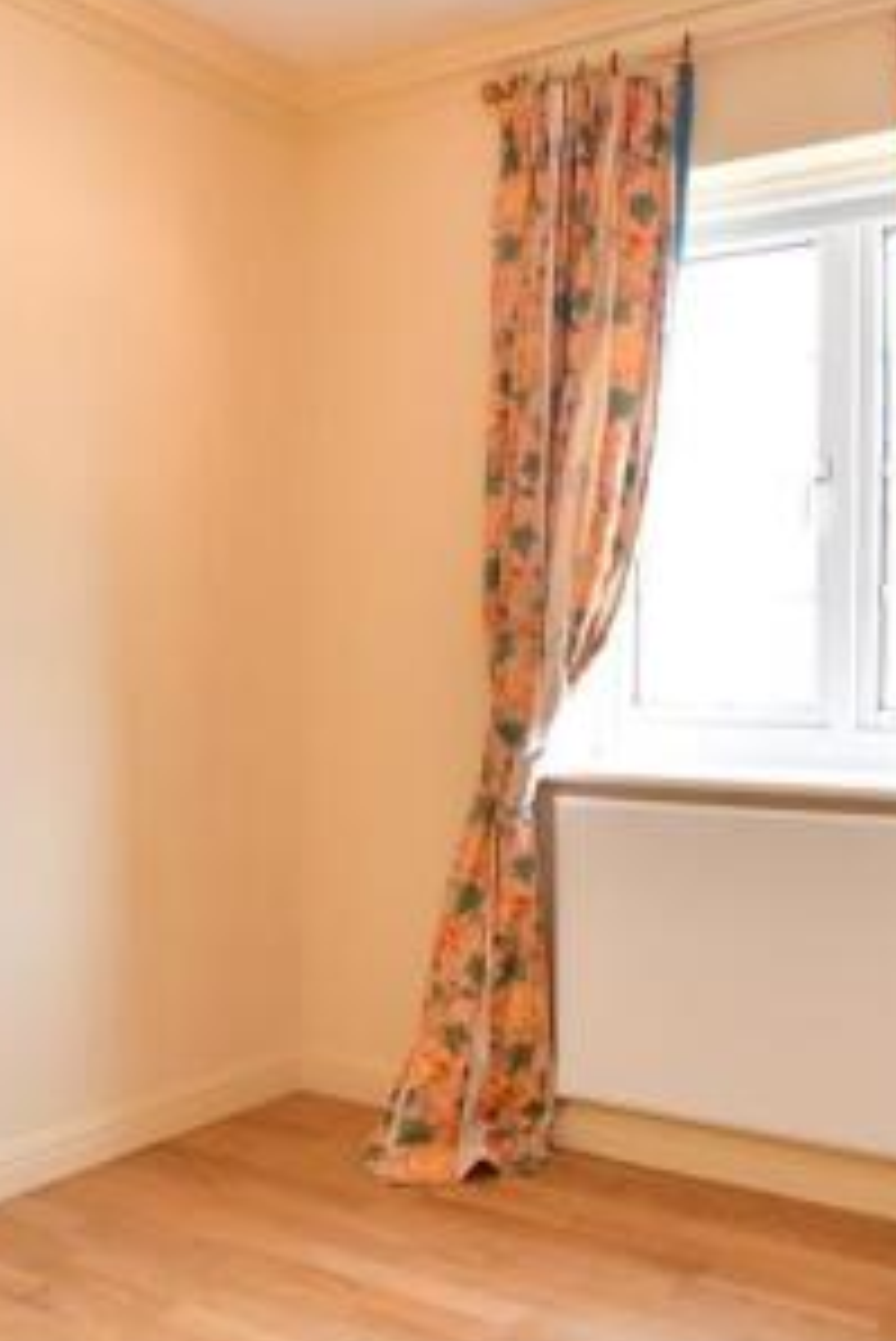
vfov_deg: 57.2
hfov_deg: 38.7
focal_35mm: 33
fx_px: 1230
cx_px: 698
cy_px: 668
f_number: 8
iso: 400
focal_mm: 10
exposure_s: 1/13
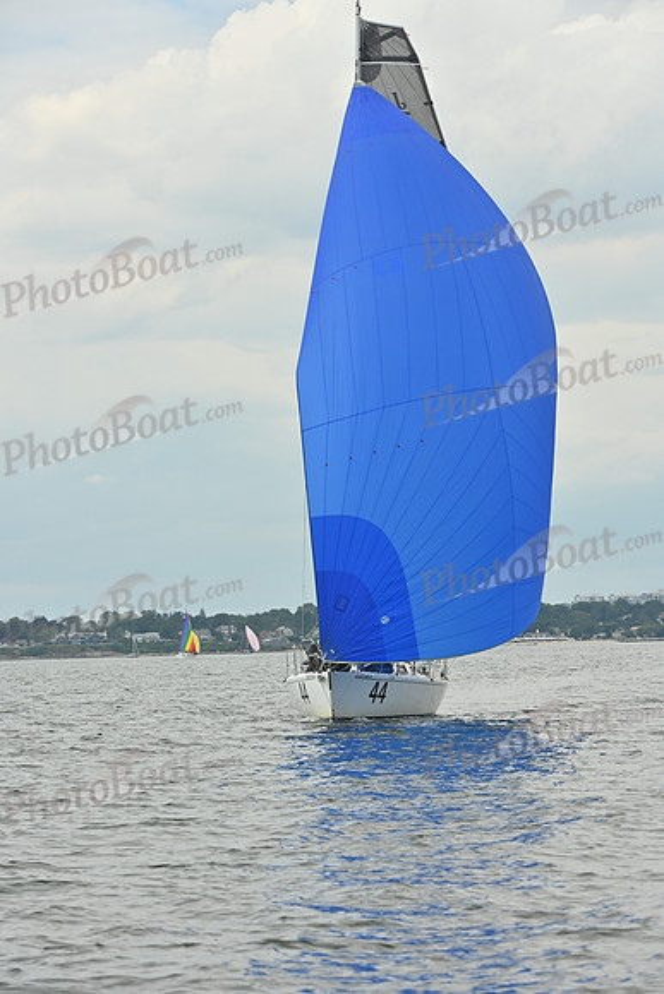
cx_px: 332
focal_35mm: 135
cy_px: 497
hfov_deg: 10.2
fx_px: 3732
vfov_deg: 15.2
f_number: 7.1
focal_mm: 135
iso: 320
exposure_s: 1/1250
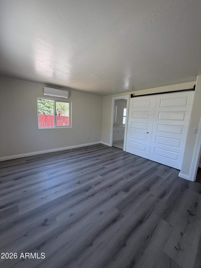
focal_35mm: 14
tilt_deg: -8.8
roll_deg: -2.2
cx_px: 100
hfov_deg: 85.7
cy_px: 134
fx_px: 108
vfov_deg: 102.1
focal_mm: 2.22
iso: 100
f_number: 2.2
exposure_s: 1/121
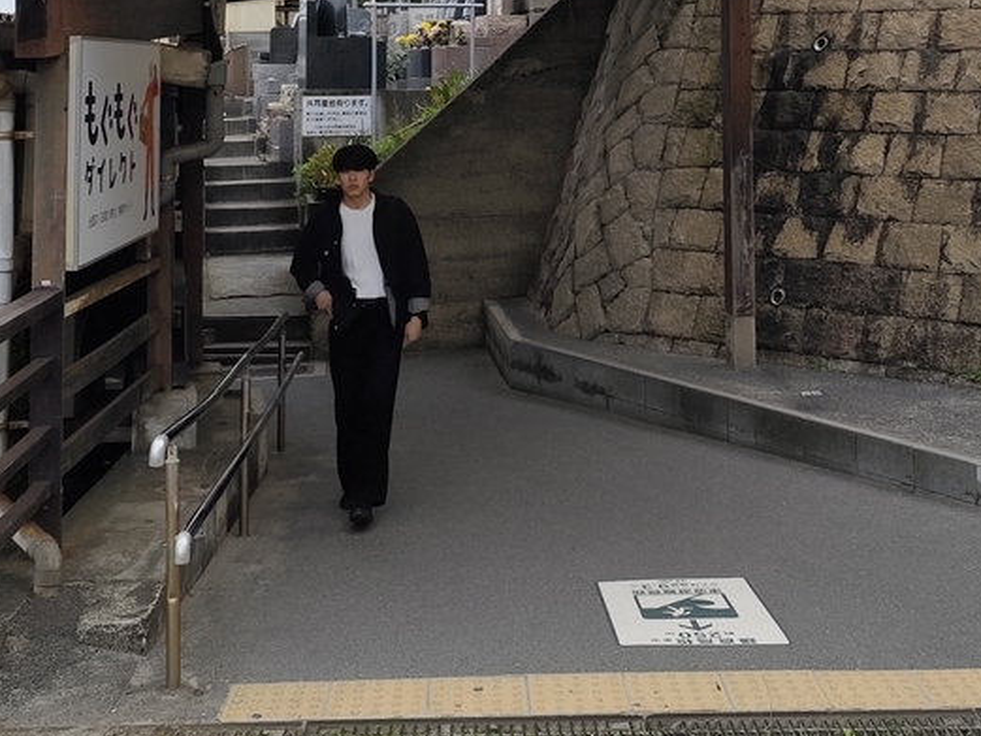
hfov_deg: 36.0
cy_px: -19
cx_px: 587
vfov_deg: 26.0
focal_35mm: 53
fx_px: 1502
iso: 50
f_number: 1.65
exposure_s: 1/1057
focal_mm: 6.19
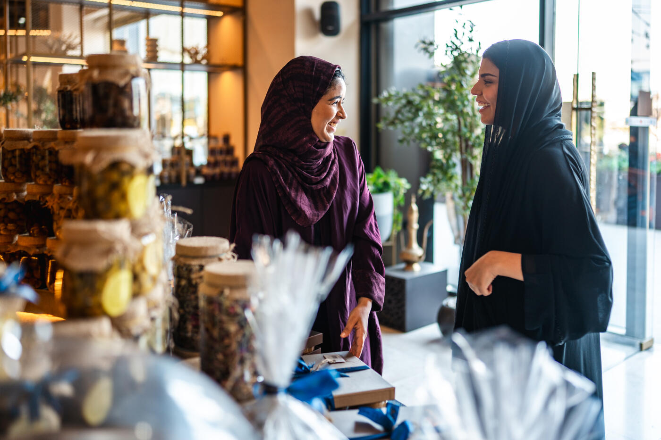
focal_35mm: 35
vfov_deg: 37.8
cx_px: 330
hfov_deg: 54.4
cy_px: 220
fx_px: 643
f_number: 1.4
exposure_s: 1/160
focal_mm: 35
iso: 100
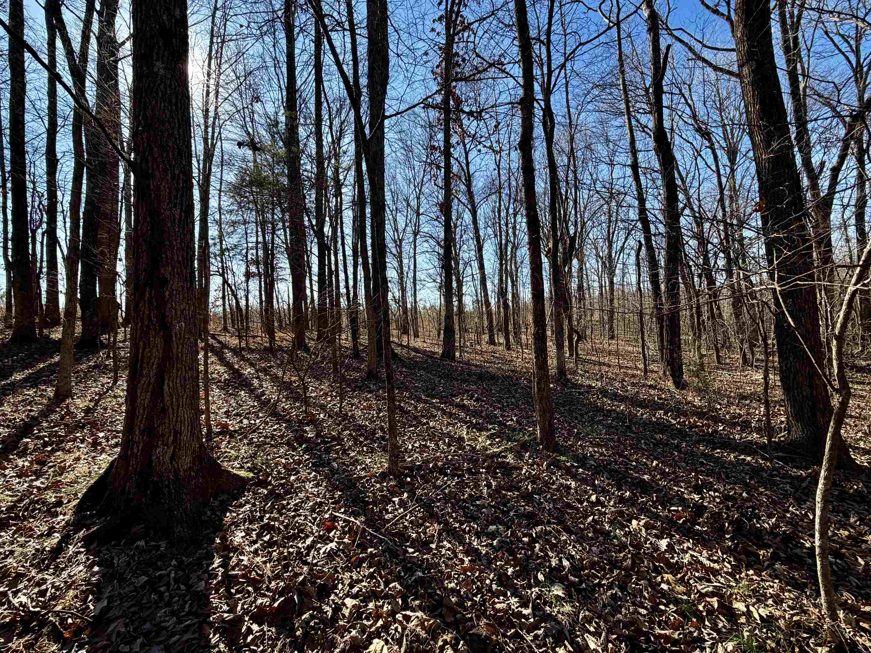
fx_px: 403
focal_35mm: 16
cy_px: 314
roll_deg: +3.0
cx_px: 444
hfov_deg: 94.5
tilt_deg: +2.5
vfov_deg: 78.1
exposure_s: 1/502
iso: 50
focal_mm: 2.22
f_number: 2.2
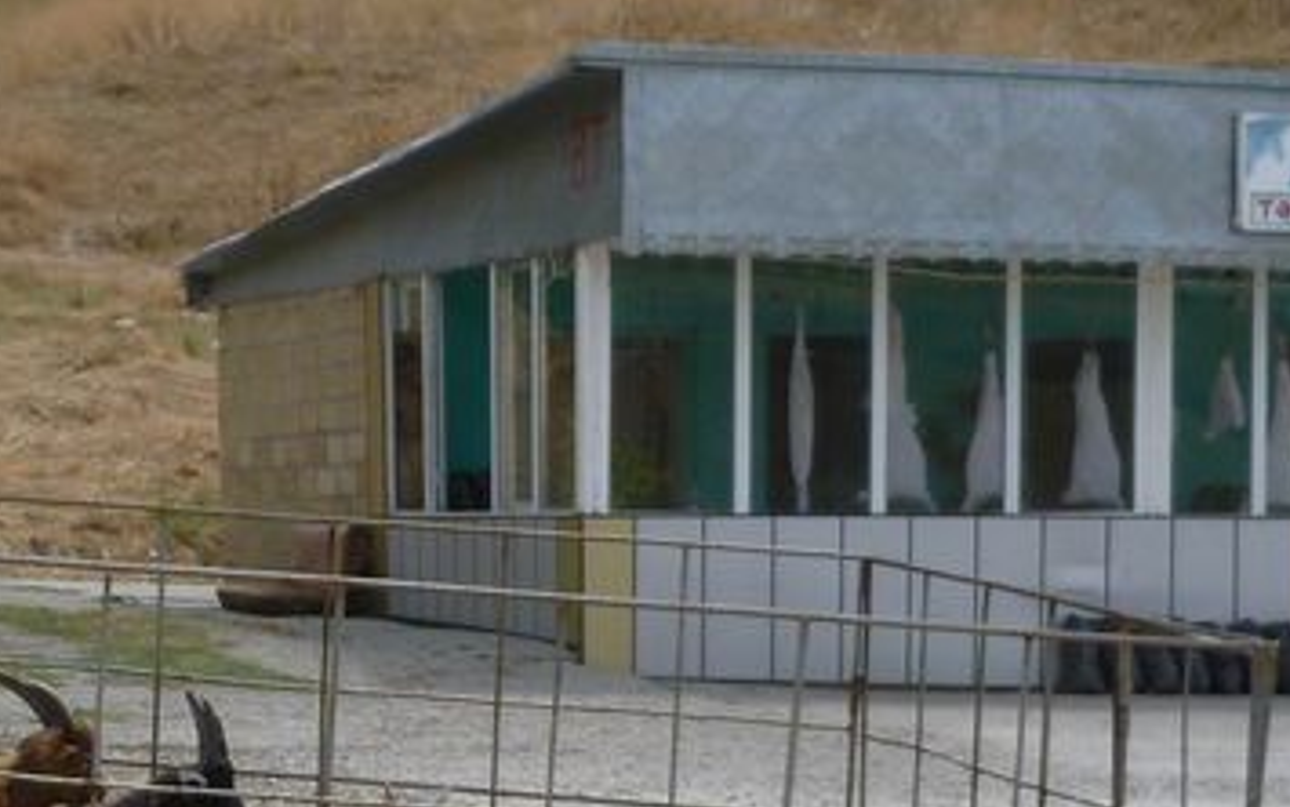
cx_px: 407
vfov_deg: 11.7
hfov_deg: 18.7
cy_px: 702
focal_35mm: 111
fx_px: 3903
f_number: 3.4
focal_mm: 5.6
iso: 100
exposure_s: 1/1000
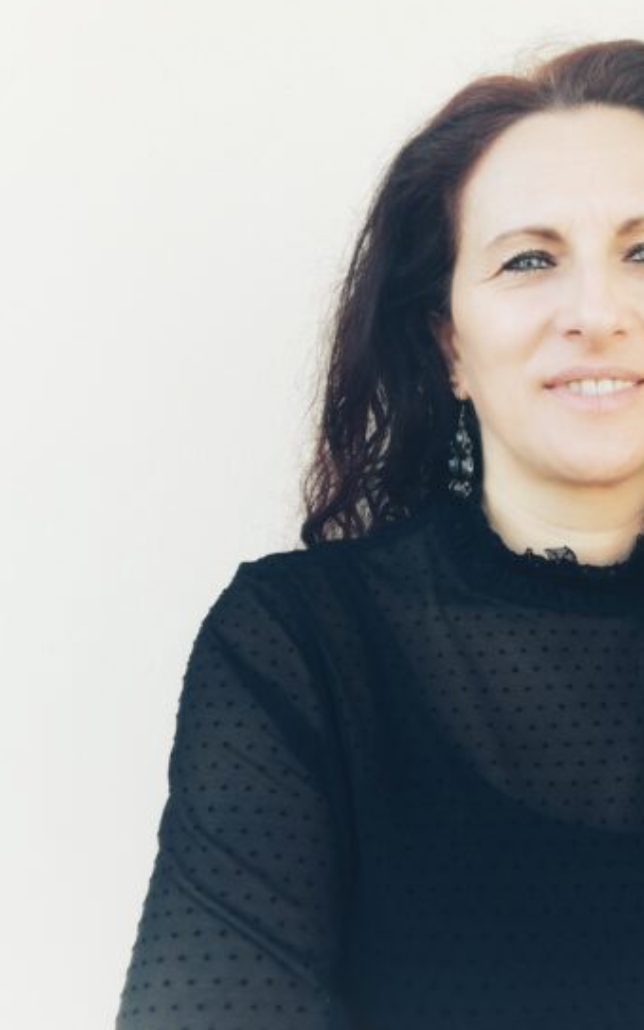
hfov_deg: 32.6
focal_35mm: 38
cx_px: 525
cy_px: 508
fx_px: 1067
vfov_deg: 51.5
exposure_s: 1/100
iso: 50
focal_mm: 3.83
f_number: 2.2
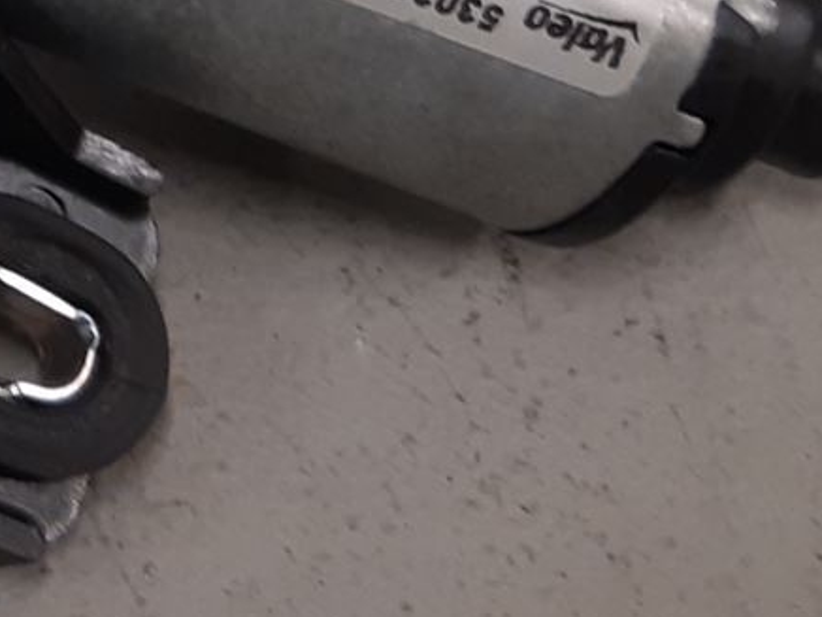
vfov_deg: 11.8
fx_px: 2897
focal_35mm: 122
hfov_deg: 14.5
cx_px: -594
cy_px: -217
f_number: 1.7
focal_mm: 3.93
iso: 100
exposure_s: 1/50
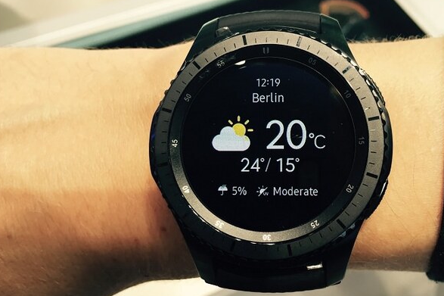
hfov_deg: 51.6
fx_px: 456
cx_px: 264
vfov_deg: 35.9
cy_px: 133
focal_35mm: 37
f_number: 2.2
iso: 32
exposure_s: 1/33
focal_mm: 4.15
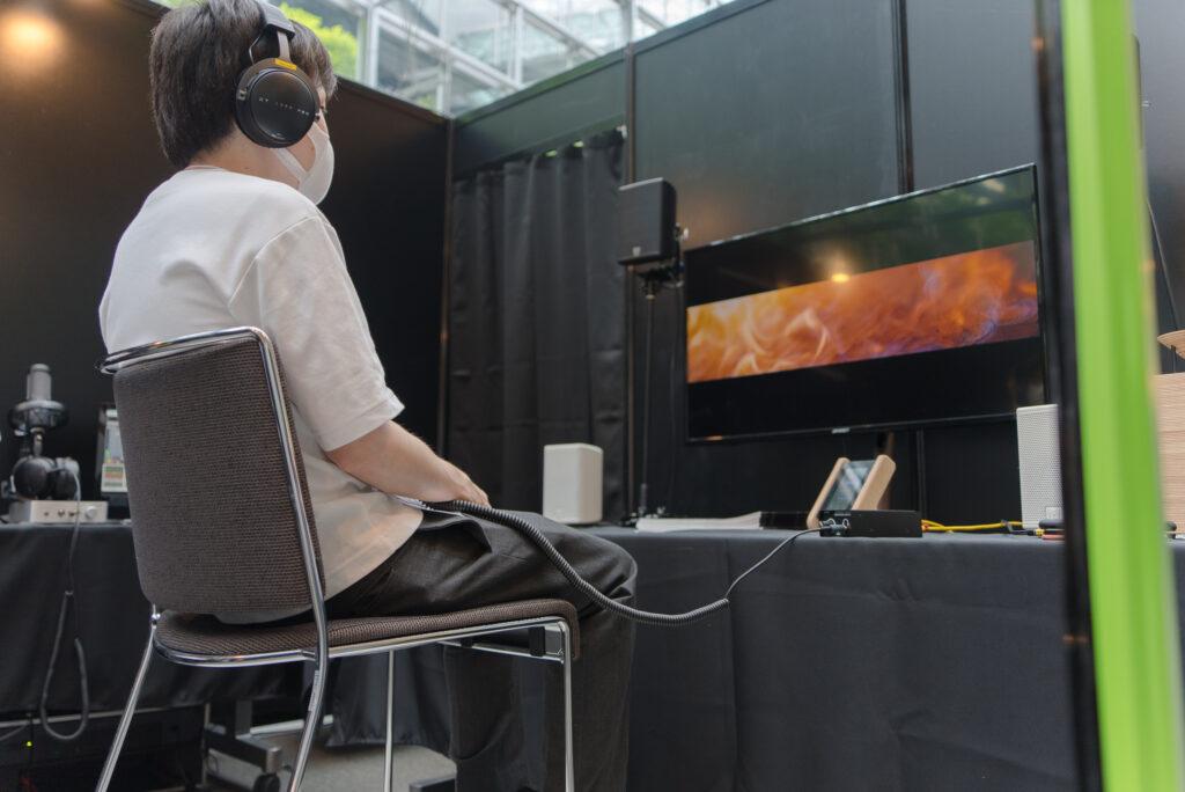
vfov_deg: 46.5
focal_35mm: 28
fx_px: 922
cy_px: 396
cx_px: 592
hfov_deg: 65.4
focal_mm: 28
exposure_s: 1/125
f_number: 2.8
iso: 250
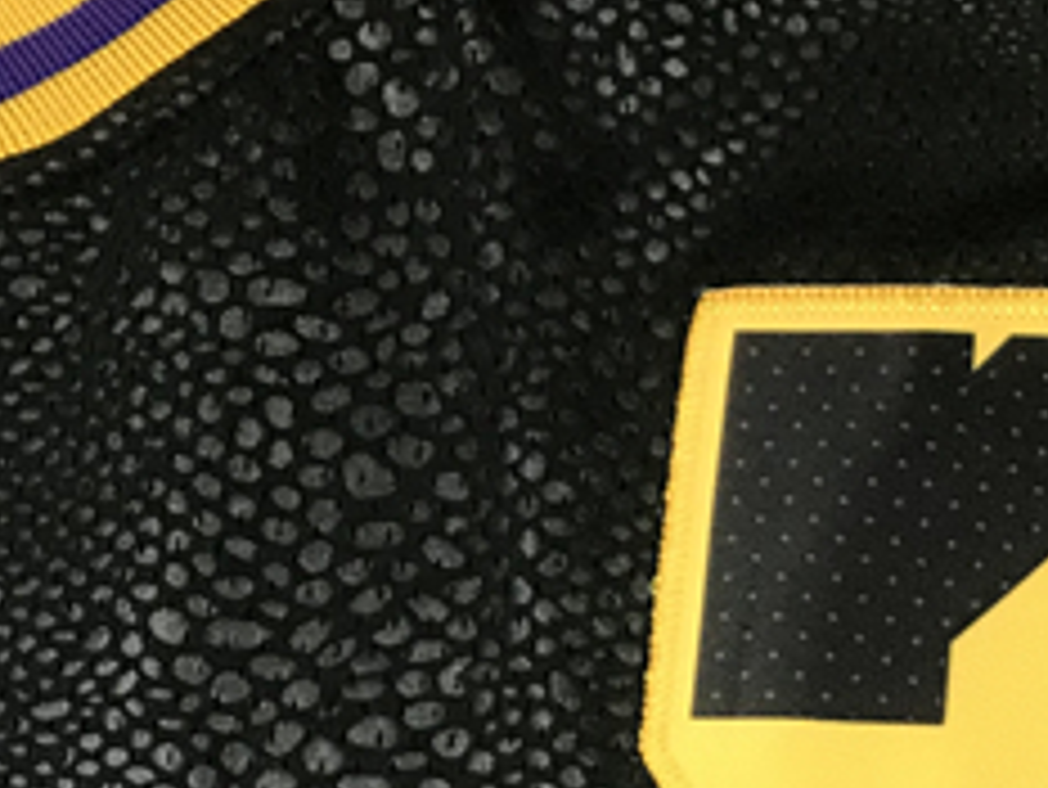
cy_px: 874
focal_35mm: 96
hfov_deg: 17.8
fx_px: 2908
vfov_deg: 15.0
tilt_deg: -75.0
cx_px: 1678
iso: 32
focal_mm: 3.99
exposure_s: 1/33
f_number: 1.8
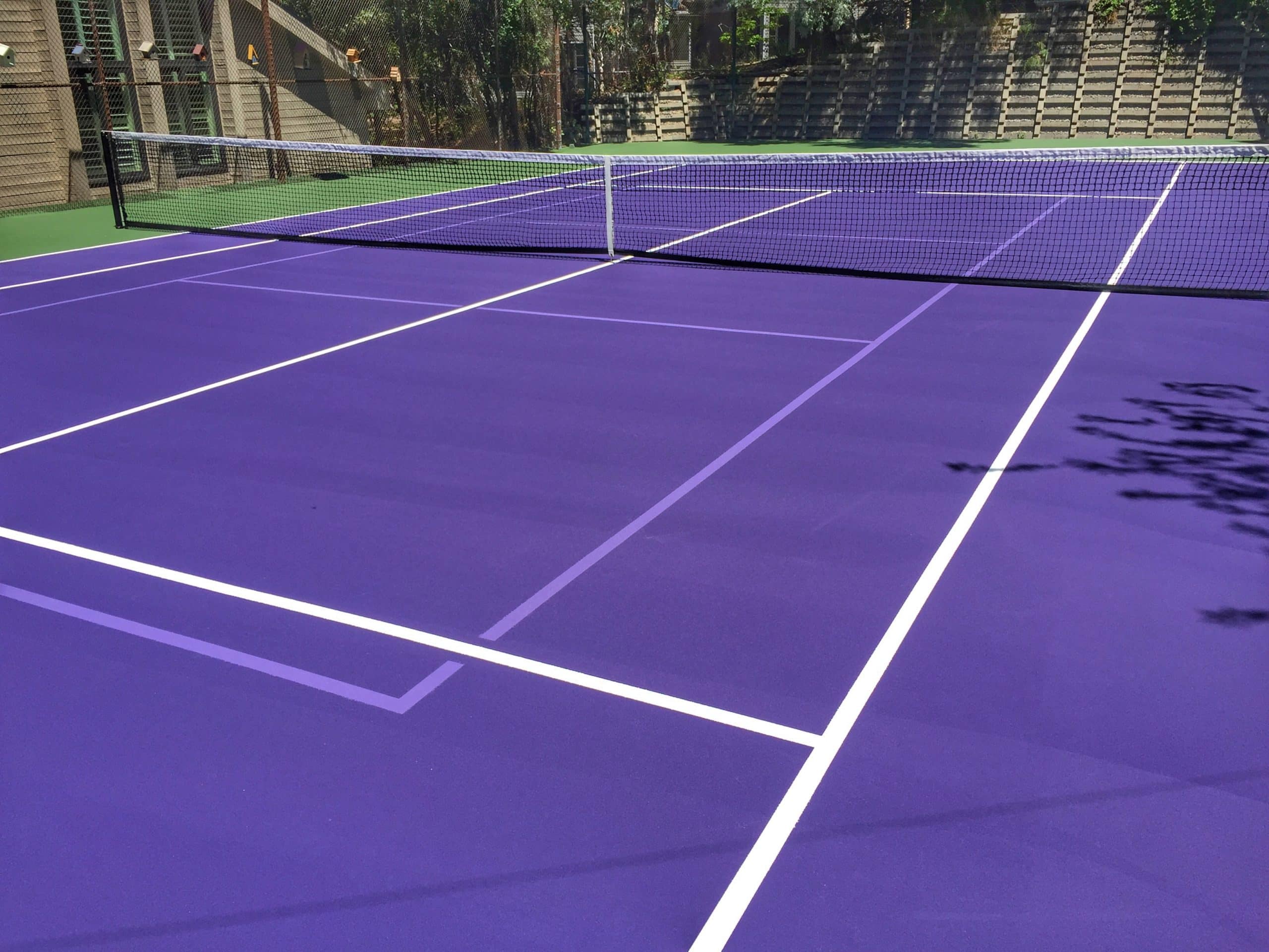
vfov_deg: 48.2
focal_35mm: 29
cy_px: 476
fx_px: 1063
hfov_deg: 61.7
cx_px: 634
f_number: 2.2
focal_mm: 4.15
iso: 32
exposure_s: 1/1647
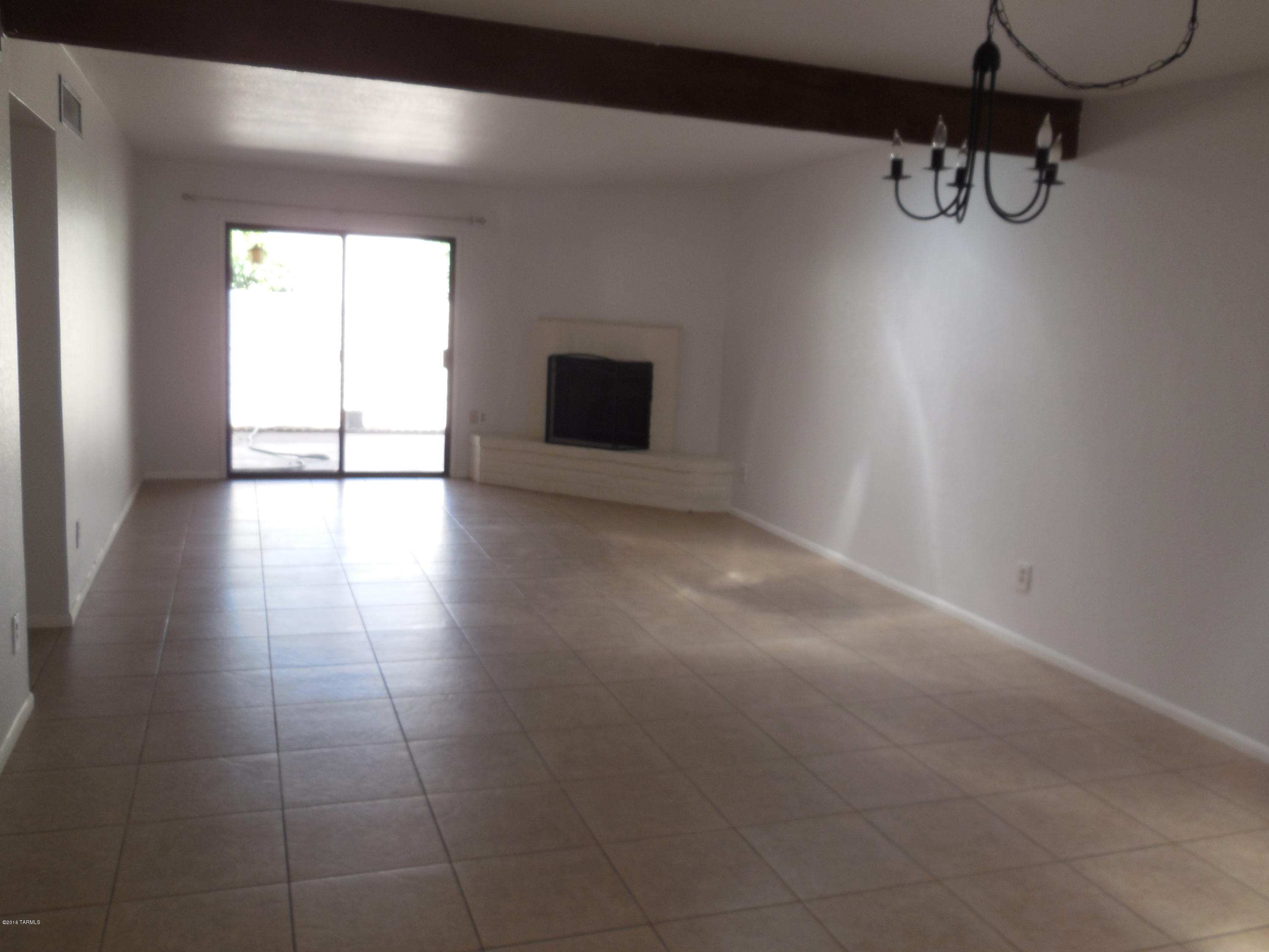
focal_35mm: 30
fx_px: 1100
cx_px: 634
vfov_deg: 46.8
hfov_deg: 60.0
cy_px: 476
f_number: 3.2
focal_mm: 5.3
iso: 125
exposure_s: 1/40
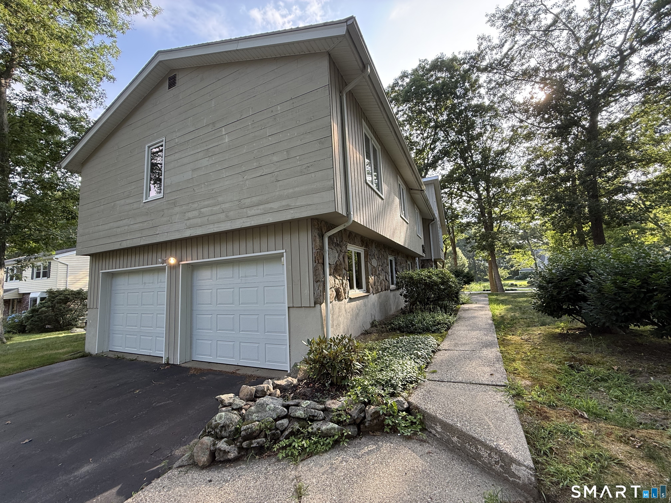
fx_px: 271
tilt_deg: +6.0
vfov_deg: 85.7
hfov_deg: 102.1
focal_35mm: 14
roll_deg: +3.4
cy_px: 252
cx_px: 336
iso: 64
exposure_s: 1/201
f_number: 2.2
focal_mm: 2.22
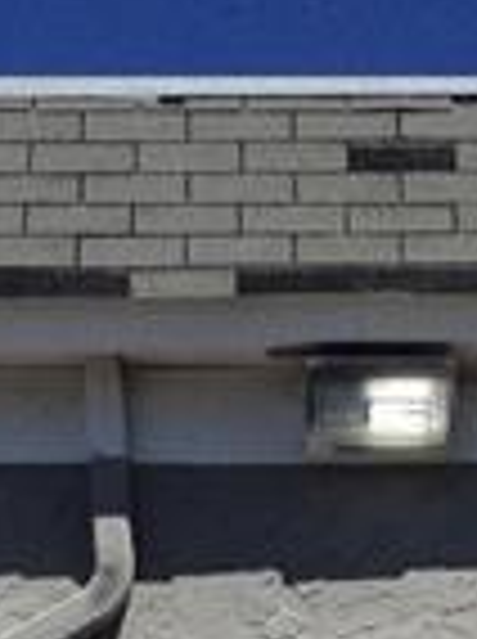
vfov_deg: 10.2
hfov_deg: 8.3
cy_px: 1332
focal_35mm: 178
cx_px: 295
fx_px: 3280
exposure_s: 1/2519
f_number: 2.4
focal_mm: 3.3
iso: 25
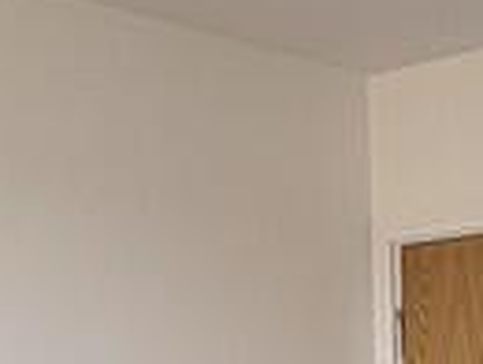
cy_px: 929
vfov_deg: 11.0
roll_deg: -0.6
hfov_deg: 16.8
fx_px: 1538
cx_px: 639
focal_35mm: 110
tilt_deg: -15.9
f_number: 2.2
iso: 40
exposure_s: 1/99
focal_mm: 2.22
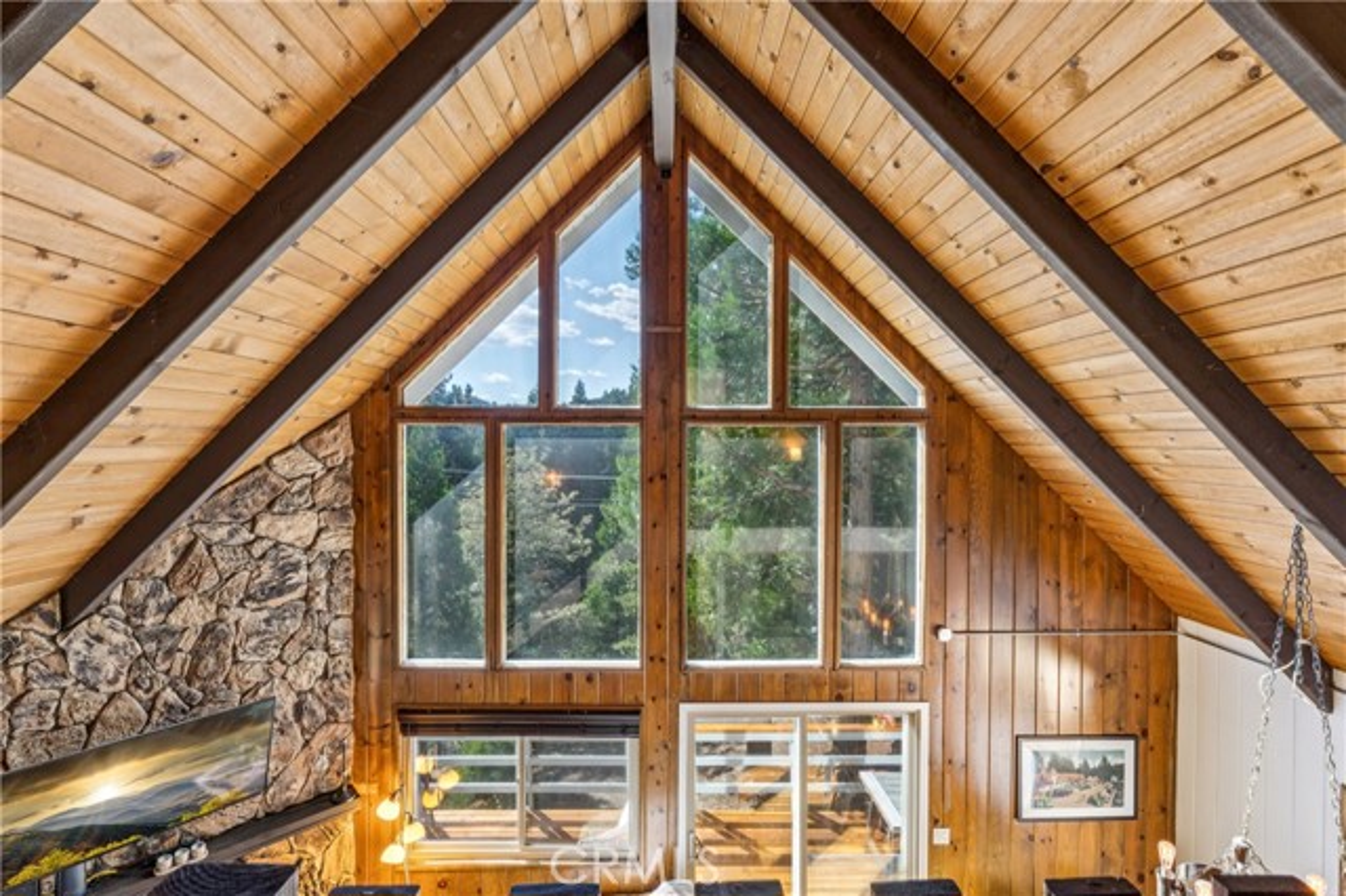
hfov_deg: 95.7
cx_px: 673
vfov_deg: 72.7
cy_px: 448
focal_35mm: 16
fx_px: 609
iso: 100
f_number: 13
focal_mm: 16.3
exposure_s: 1/2
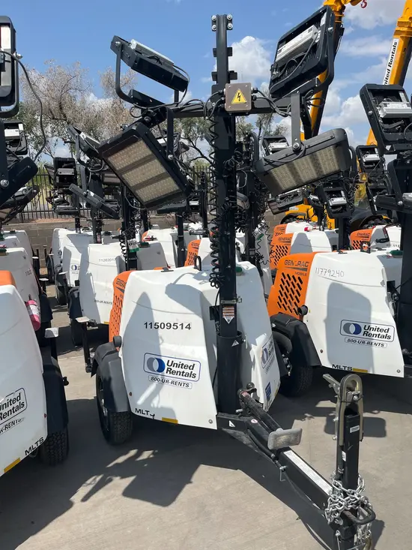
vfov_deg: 67.3
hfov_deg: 53.1
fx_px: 412
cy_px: 275
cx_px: 206
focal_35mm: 26
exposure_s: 1/6173
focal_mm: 5.1
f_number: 1.6
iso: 50
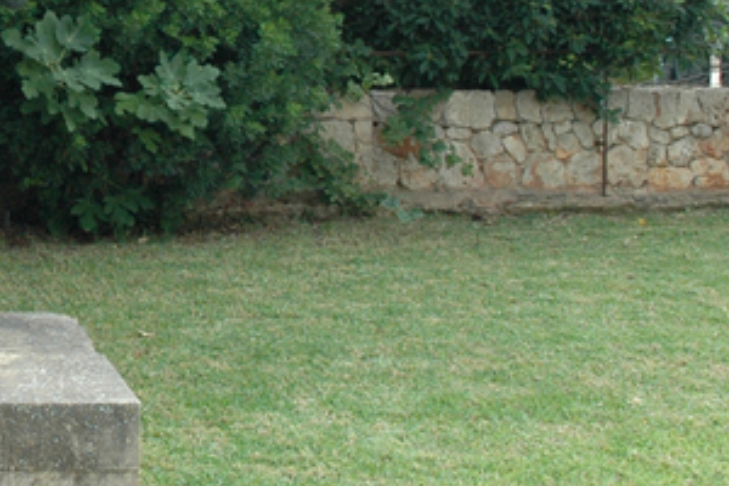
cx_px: -182
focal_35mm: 110
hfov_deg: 17.6
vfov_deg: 12.3
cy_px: -45
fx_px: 2227
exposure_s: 1/200
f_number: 7.1
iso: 400
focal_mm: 22
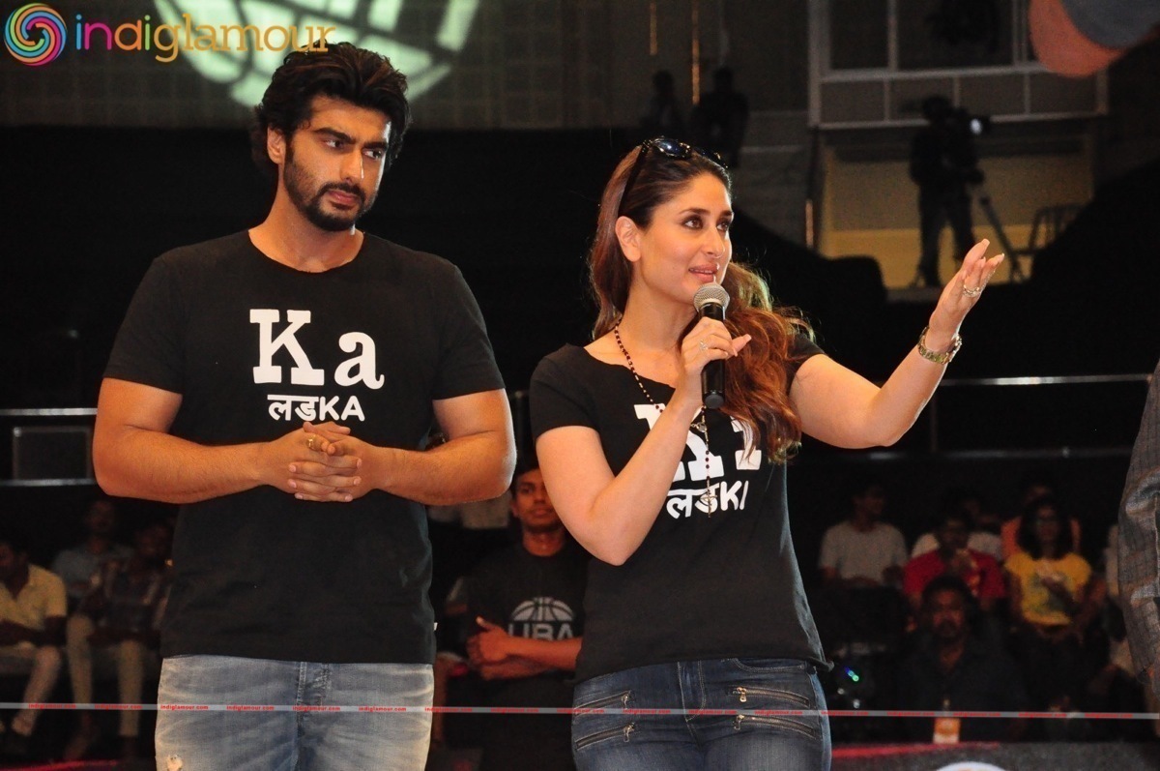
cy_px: 386
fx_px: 5069
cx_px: 580
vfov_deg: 8.7
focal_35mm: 158
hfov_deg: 13.1
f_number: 5.6
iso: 3200
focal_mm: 105
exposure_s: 1/125
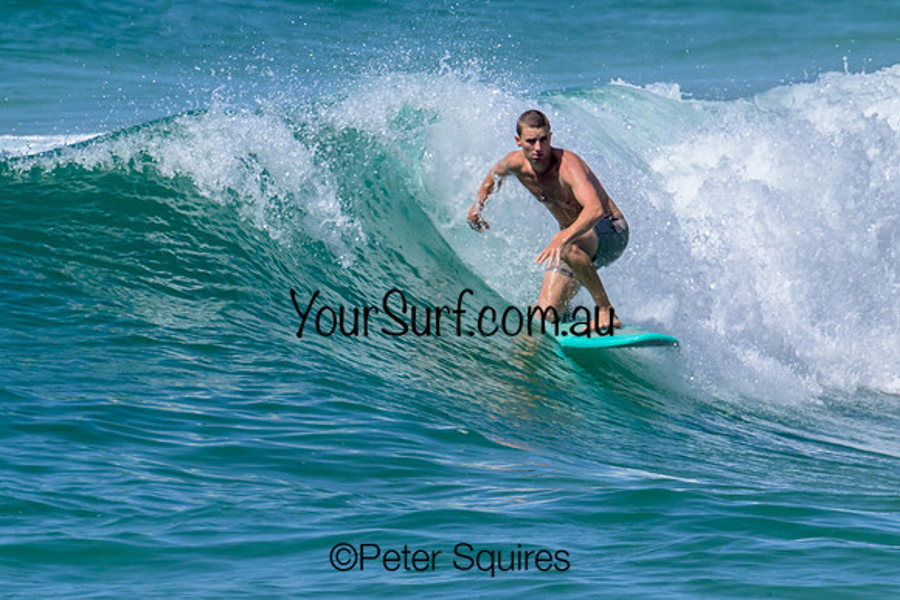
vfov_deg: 1.3
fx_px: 27175
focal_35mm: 1087
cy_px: 222
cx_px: 499
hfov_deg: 1.9
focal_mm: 800
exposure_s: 1/2000
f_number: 16
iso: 1100
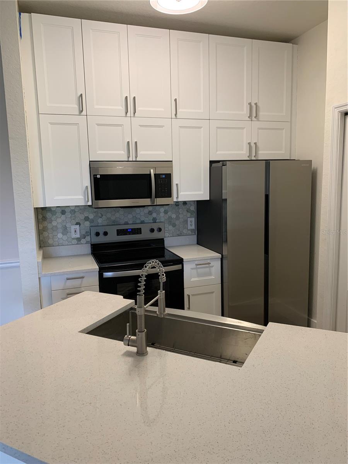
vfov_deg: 67.3
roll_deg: +1.0
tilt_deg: -7.2
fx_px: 349
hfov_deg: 53.1
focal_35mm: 26
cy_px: 232
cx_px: 174
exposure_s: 1/60
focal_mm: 4.25
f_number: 1.8
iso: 80
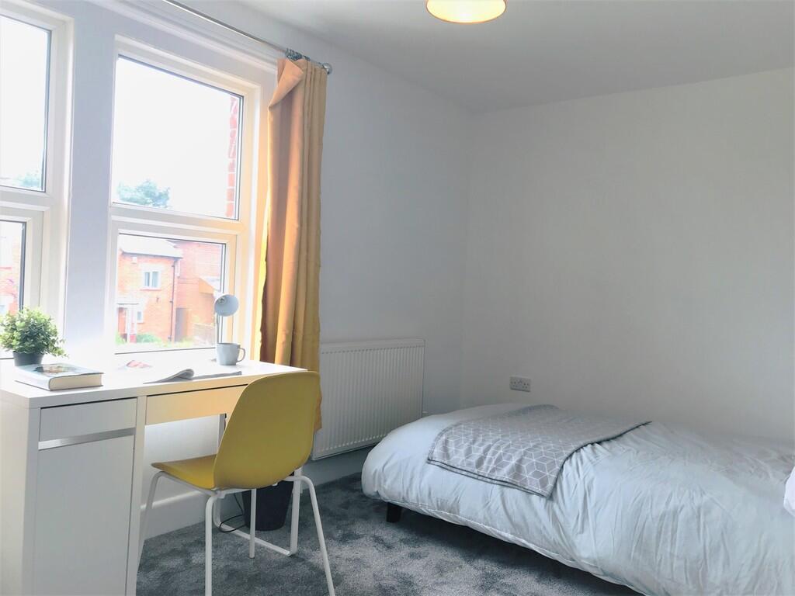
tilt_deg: -0.1
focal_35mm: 28
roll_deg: -2.8
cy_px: 298
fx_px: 643
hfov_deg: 63.4
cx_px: 398
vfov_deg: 49.7
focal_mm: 3.99
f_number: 1.8
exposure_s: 1/100
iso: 20
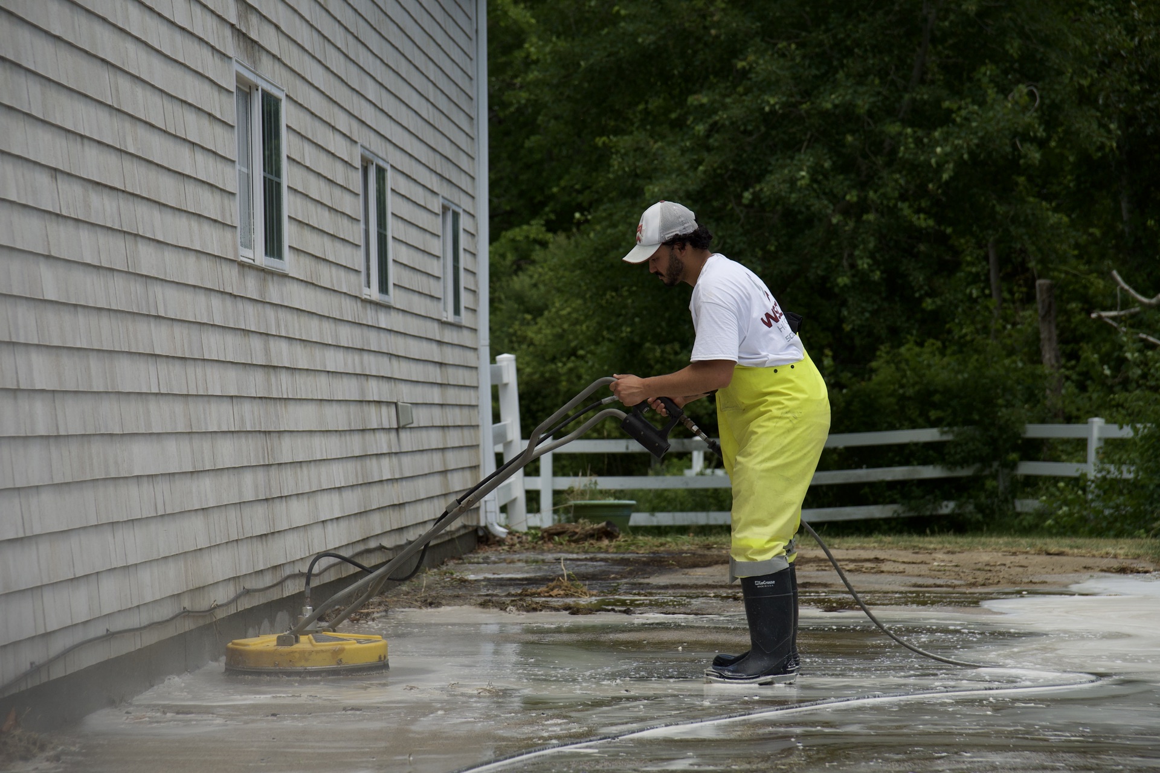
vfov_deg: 13.0
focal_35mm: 105
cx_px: 580
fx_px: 3383
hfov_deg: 19.5
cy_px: 386
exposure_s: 1/2500
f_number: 4.5
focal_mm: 70
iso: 400
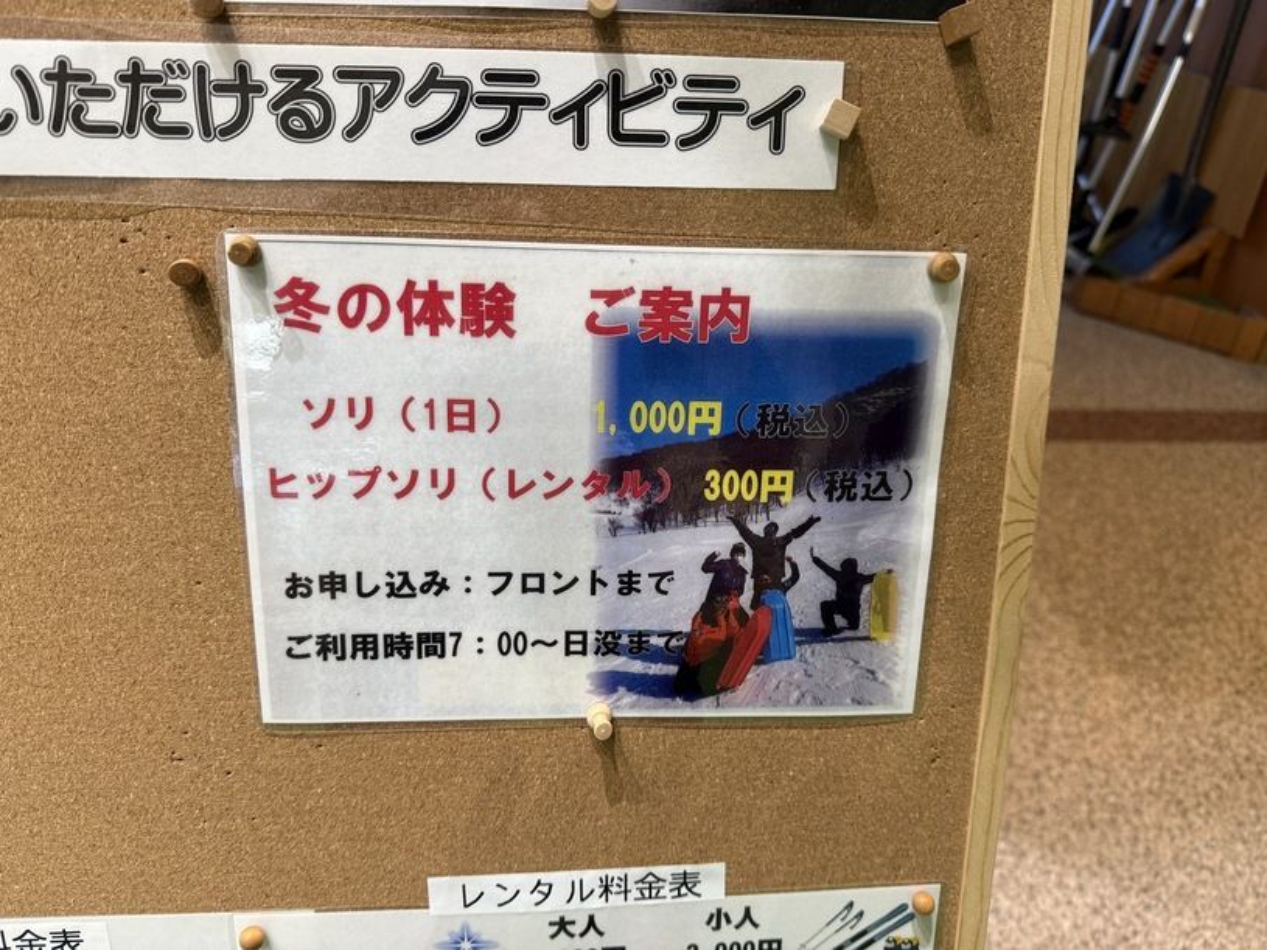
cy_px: 475
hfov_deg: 71.6
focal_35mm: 24
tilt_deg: -32.2
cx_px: 634
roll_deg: -0.6
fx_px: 878
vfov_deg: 56.8
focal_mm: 6.76
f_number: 1.78
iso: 160
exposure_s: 1/60
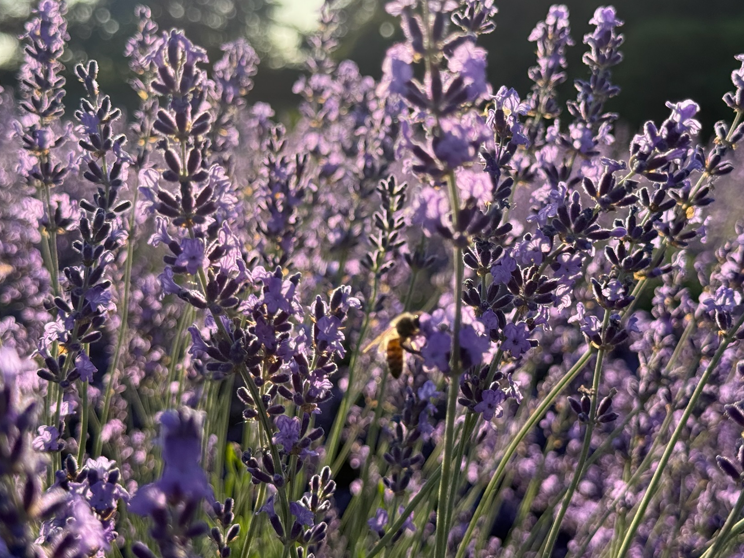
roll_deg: -0.8
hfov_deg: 32.2
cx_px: 394
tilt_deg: -6.0
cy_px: 242
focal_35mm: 60
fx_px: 1290
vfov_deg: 24.4
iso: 64
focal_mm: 6.76
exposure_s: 1/2762
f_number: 1.78
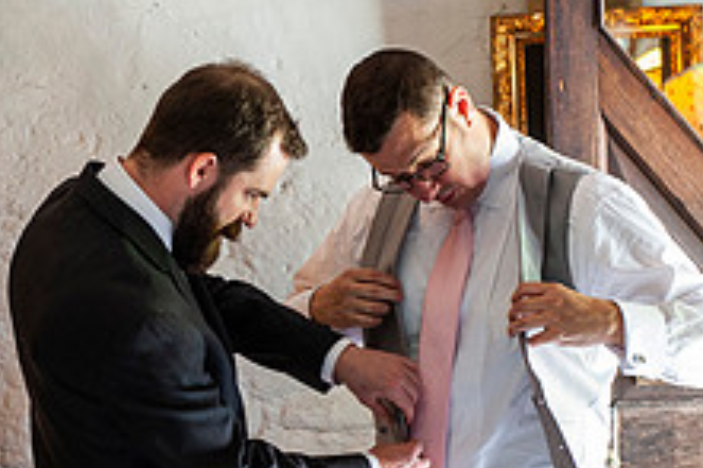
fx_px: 2556
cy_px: 334
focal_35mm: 131
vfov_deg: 10.4
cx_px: 162
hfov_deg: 15.6
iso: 1000
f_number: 2.8
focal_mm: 50
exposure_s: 1/50
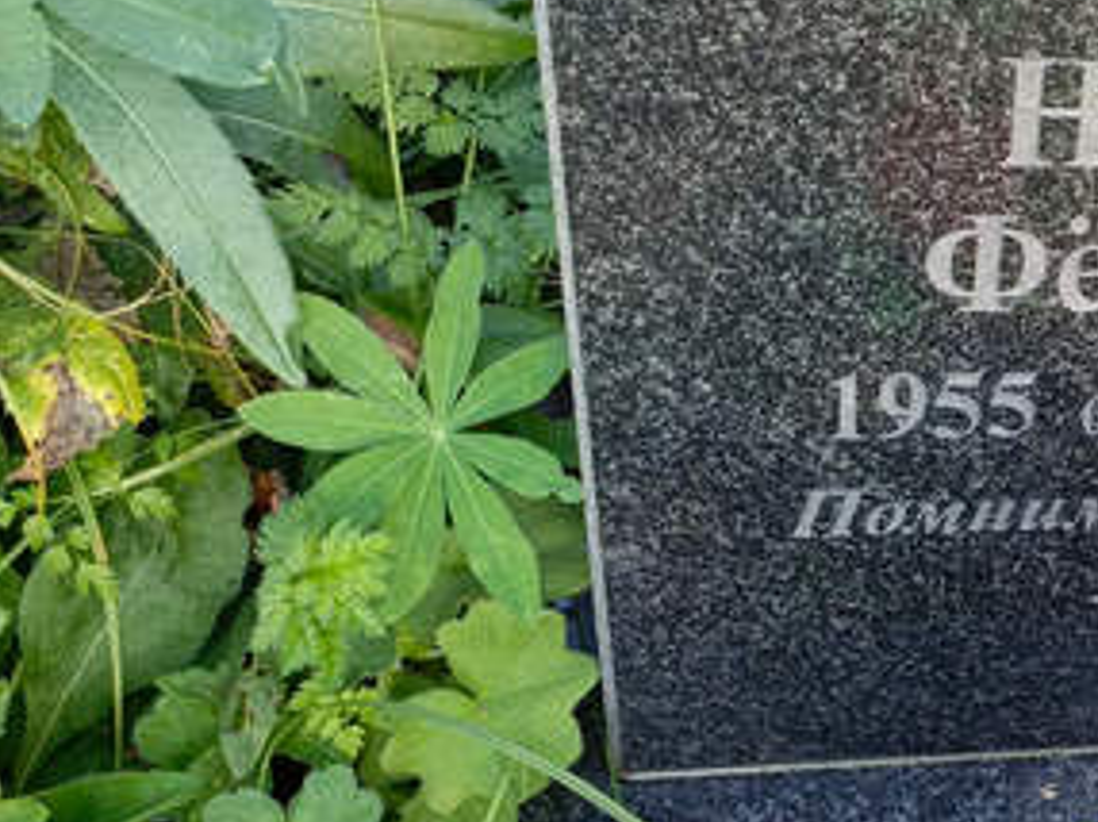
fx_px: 2218
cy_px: 446
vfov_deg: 21.0
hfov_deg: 24.4
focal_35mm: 70
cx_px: 1409
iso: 245
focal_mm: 4.76
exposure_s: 1/100
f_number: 1.69
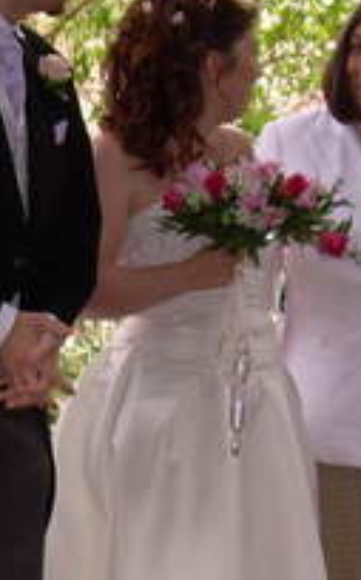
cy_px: 353
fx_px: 2999
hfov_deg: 6.9
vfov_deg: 11.0
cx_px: 82
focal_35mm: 190
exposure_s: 1/30
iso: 50
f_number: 3.3
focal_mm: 9.6
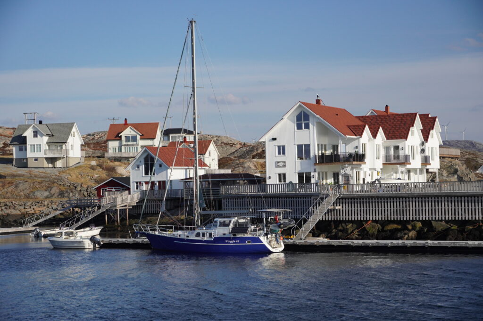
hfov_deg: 28.1
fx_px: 965
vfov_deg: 18.9
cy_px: 160
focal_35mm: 72
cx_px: 242
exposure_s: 1/2000
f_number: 5
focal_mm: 48
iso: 800
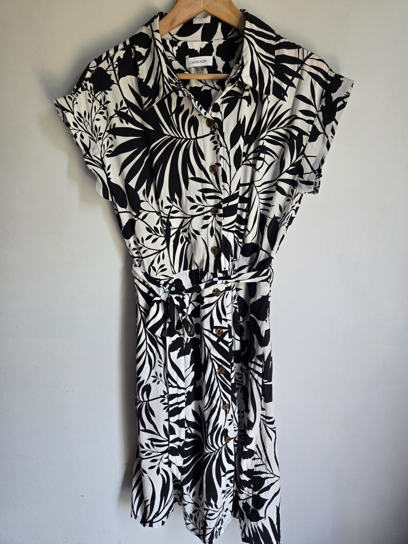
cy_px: 272
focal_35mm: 23
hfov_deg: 58.9
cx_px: 204
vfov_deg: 73.9
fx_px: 361
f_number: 1.8
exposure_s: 1/182
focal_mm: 5.4
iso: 200
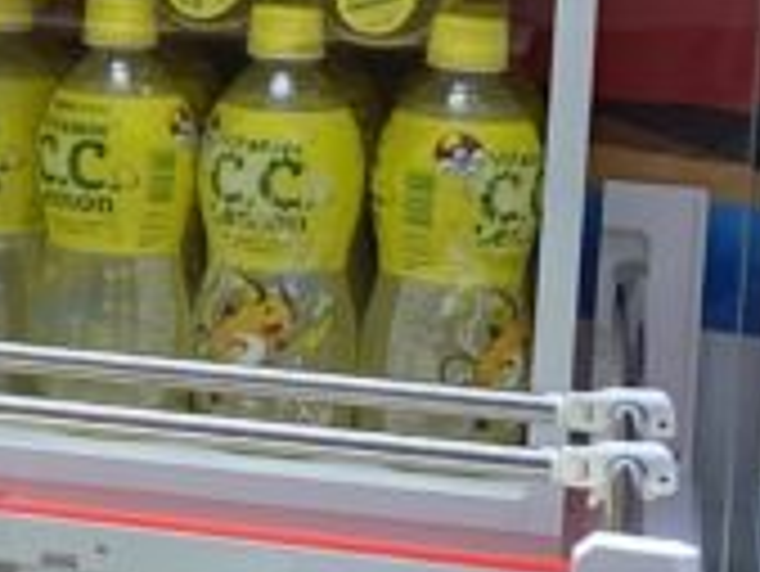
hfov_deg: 7.9
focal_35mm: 197
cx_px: -1911
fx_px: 4328
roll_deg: +0.2
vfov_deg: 7.5
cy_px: -113
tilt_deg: -6.1
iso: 40
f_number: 1.8
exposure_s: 1/100
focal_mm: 4.25
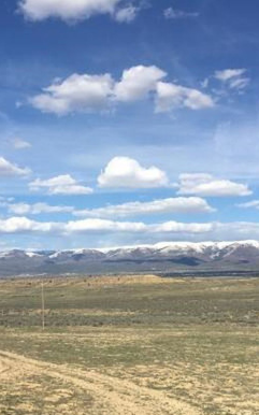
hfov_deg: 25.3
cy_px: 257
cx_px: 101
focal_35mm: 51
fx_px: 576
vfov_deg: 39.3
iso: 25
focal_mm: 4.15
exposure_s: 1/2653
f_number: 2.2
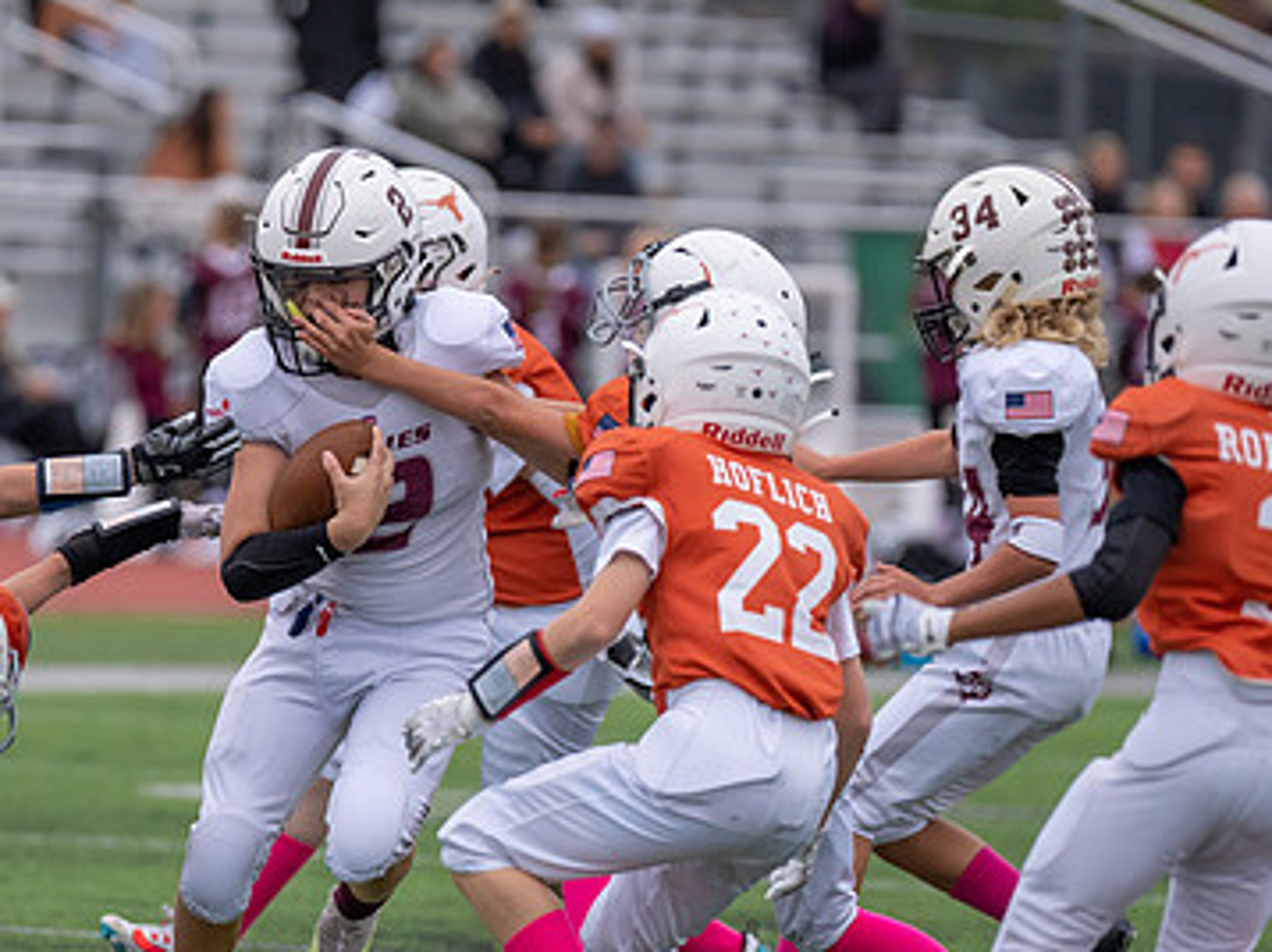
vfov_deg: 3.1
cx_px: 476
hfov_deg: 4.2
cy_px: 631
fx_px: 17516
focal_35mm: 477
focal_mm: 200
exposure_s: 1/1250
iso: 640
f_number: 2.8
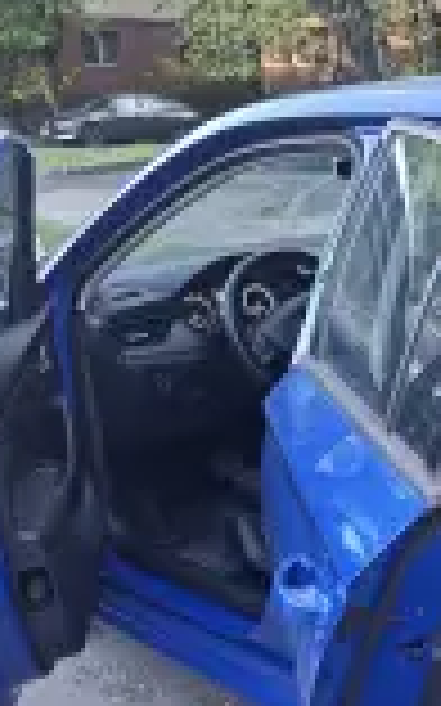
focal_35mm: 56
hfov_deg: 20.7
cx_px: 603
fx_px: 1078
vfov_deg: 35.8
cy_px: 495
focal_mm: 5.54
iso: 160
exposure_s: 1/100
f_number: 1.8
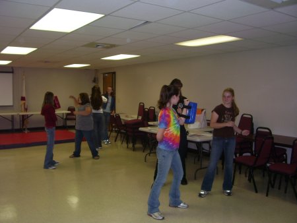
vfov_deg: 41.8
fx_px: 292
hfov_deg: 53.9
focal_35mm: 34
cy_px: 112
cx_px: 148
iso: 80
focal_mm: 5.6
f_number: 2.7
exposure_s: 1/60
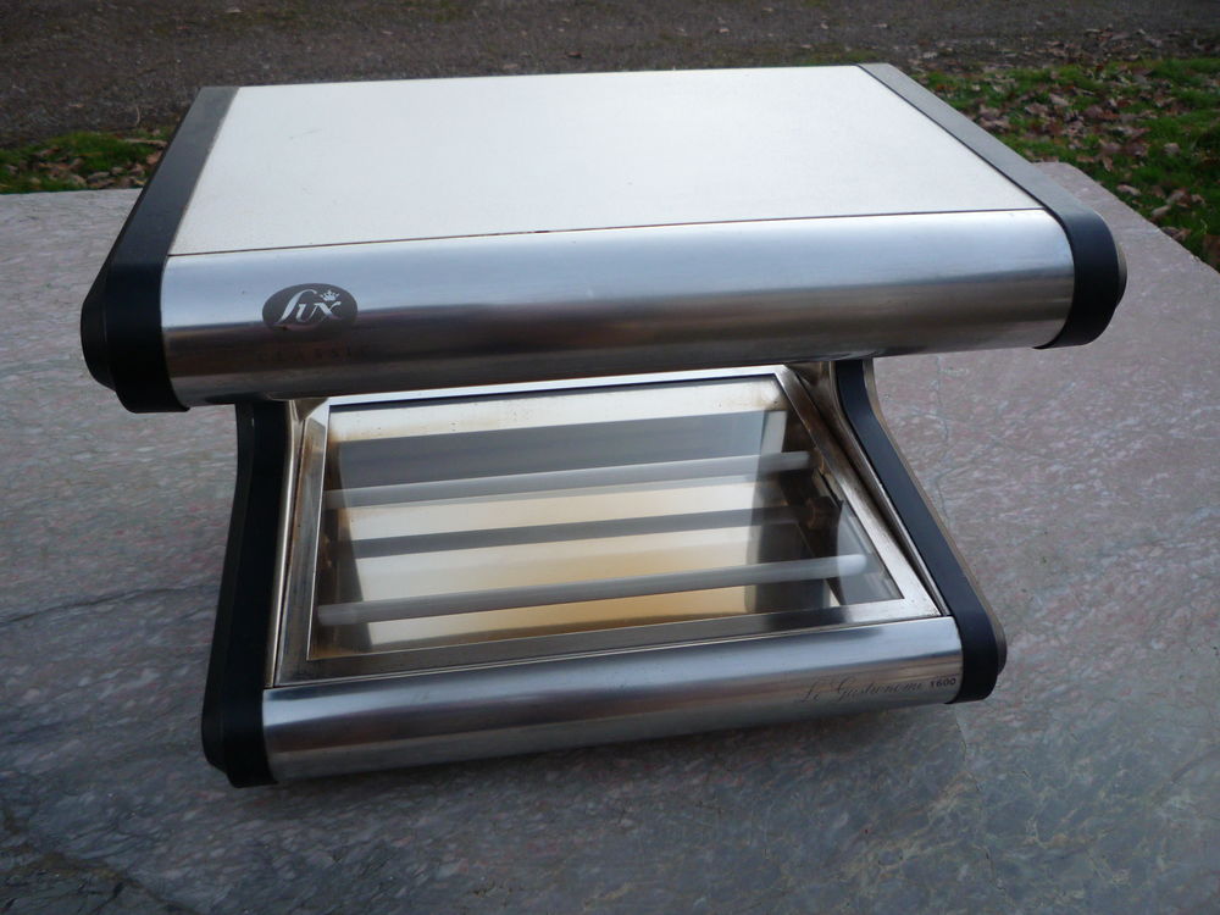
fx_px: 1057
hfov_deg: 60.0
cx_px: 610
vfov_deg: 46.8
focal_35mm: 30
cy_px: 458
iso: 160
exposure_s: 1/30
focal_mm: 5.2
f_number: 3.3
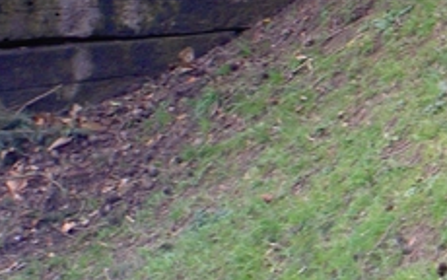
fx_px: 3912
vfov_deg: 4.1
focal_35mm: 321
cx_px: 571
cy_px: -2
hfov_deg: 6.5
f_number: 4.9
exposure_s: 1/30
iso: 200
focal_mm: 24
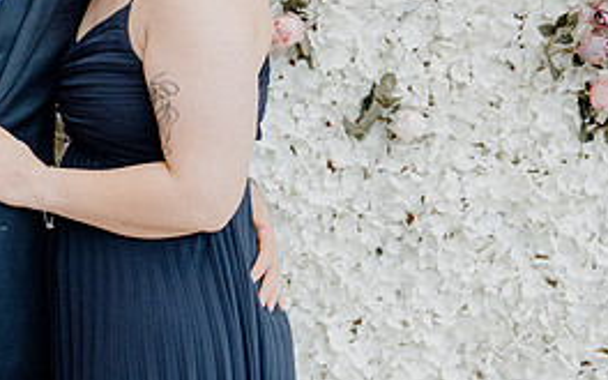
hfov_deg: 27.0
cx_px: 74
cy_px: 52
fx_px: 1226
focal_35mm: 74
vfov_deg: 17.4
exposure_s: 1/200
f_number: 3.5
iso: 2500
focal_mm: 33
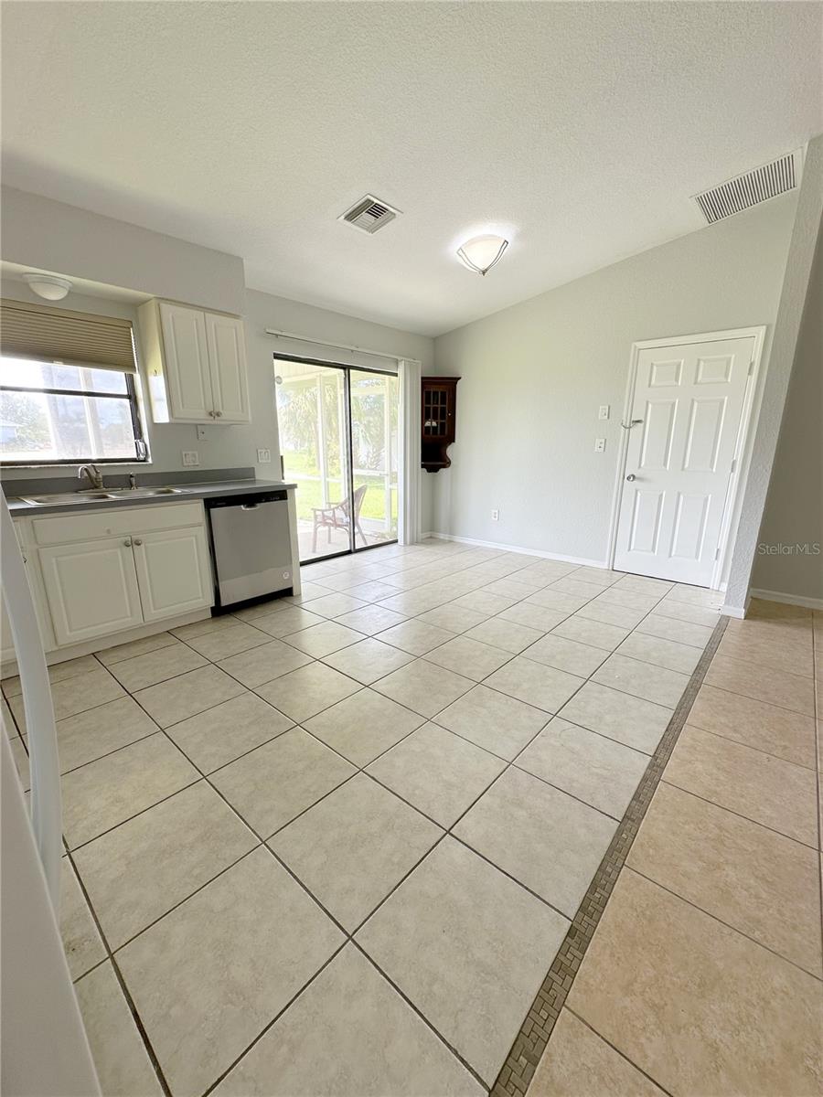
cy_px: 548
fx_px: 444
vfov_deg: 102.1
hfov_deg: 85.7
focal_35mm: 14
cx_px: 412
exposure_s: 1/99
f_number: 2.2
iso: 50
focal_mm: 2.22
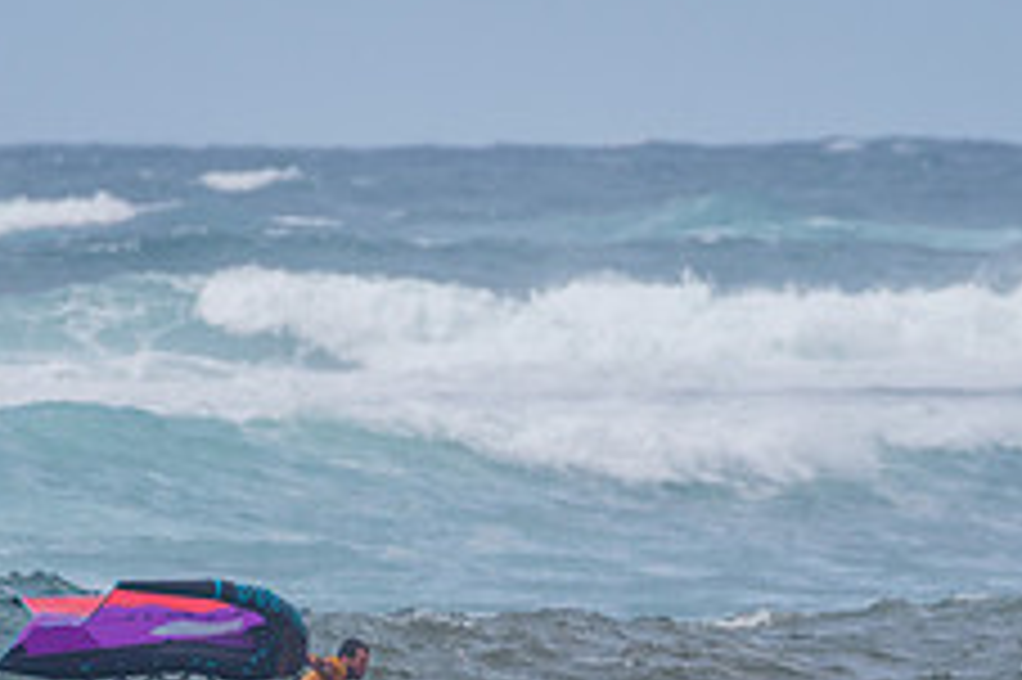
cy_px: 852
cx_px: 826
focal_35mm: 1567
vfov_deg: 0.9
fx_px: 44452
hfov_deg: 1.3
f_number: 5.6
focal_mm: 500
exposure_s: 1/2000
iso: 180
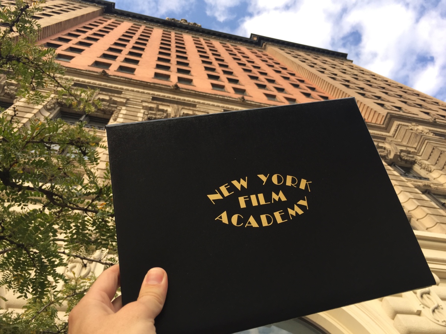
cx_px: 223
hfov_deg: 61.7
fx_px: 374
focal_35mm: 29
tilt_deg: +64.0
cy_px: 167
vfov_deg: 48.2
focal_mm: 4.15
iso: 32
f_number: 2.2
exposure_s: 1/514
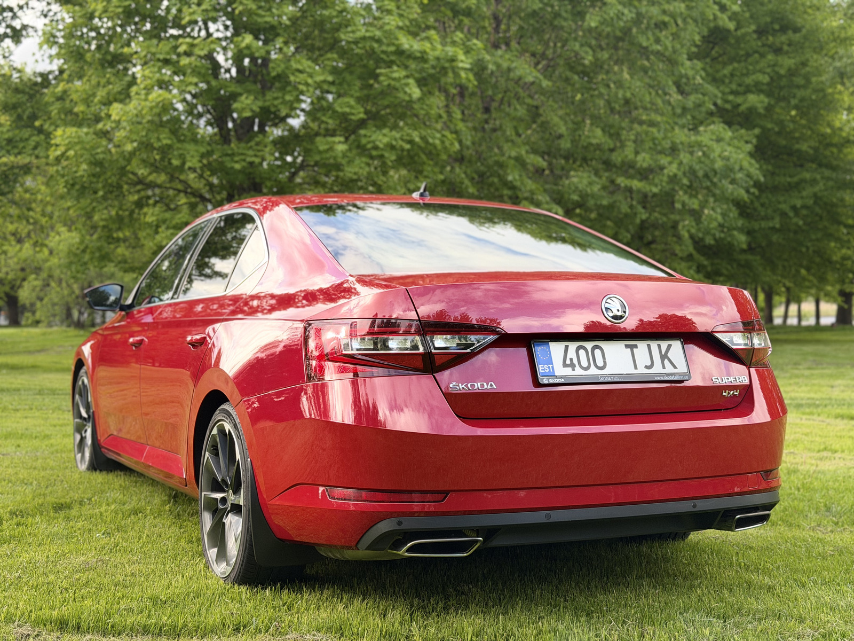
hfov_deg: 39.7
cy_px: 320
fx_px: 1184
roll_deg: +0.5
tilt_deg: -1.1
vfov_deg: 30.3
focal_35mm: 48
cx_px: 427
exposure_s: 1/561
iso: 100
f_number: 1.78
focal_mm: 6.76
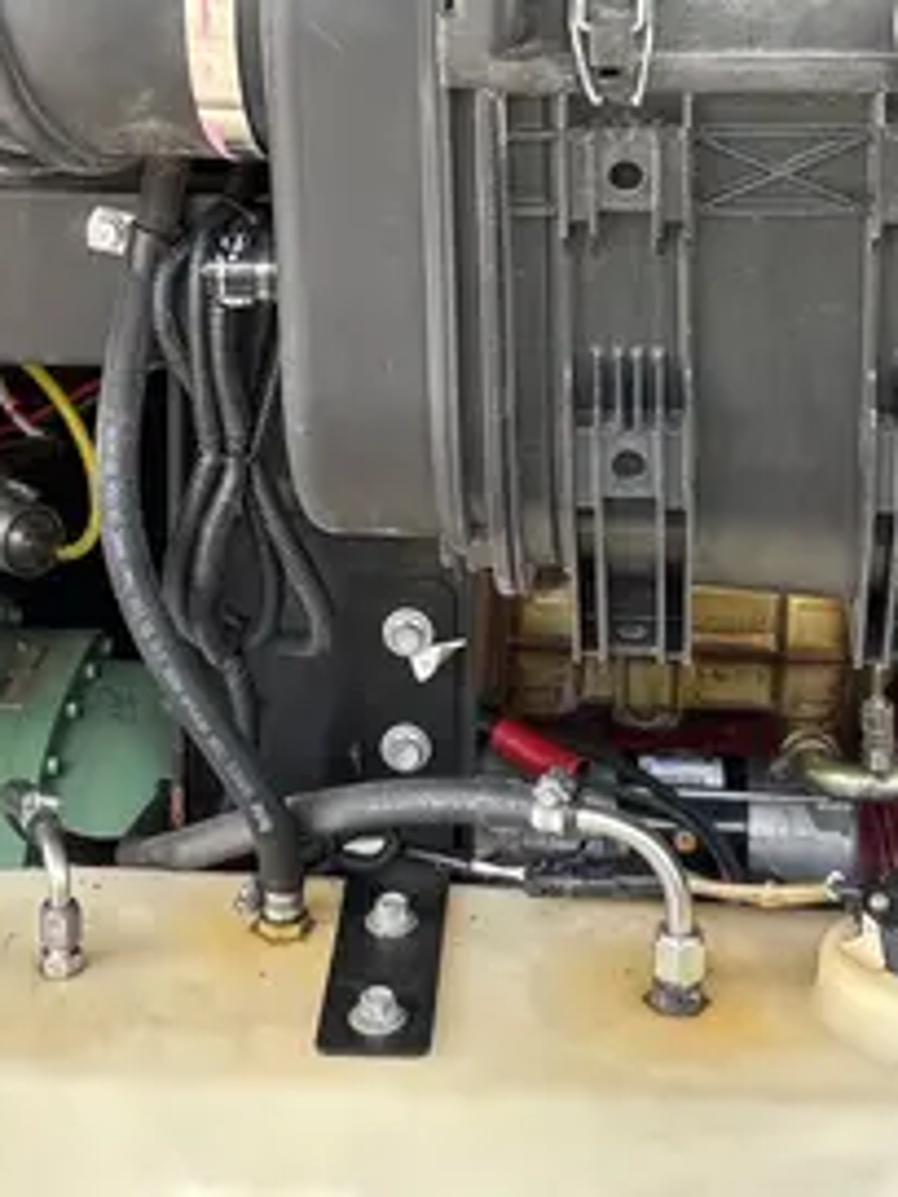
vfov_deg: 27.2
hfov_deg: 21.0
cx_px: 449
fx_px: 2421
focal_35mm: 70
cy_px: 222
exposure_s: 1/121
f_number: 1.6
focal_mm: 5.96
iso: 64
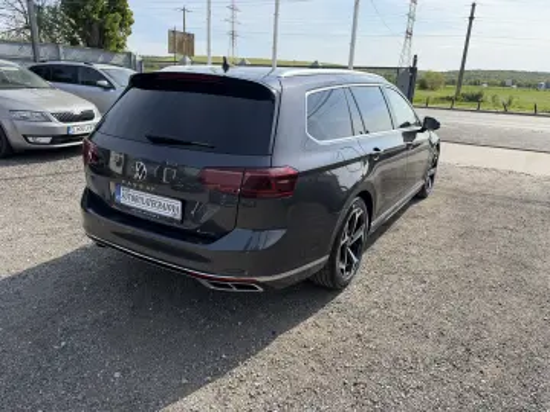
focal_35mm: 24
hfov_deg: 71.6
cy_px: 206
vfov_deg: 56.8
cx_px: 275
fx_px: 381
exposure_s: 1/3759
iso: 100
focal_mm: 6.76
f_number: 1.78
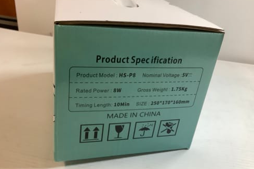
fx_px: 233
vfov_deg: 39.9
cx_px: 126
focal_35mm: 33
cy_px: 73
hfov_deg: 57.2
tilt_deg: -24.5
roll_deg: -2.6
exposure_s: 1/50
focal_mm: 3.3
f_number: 2.4
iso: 200
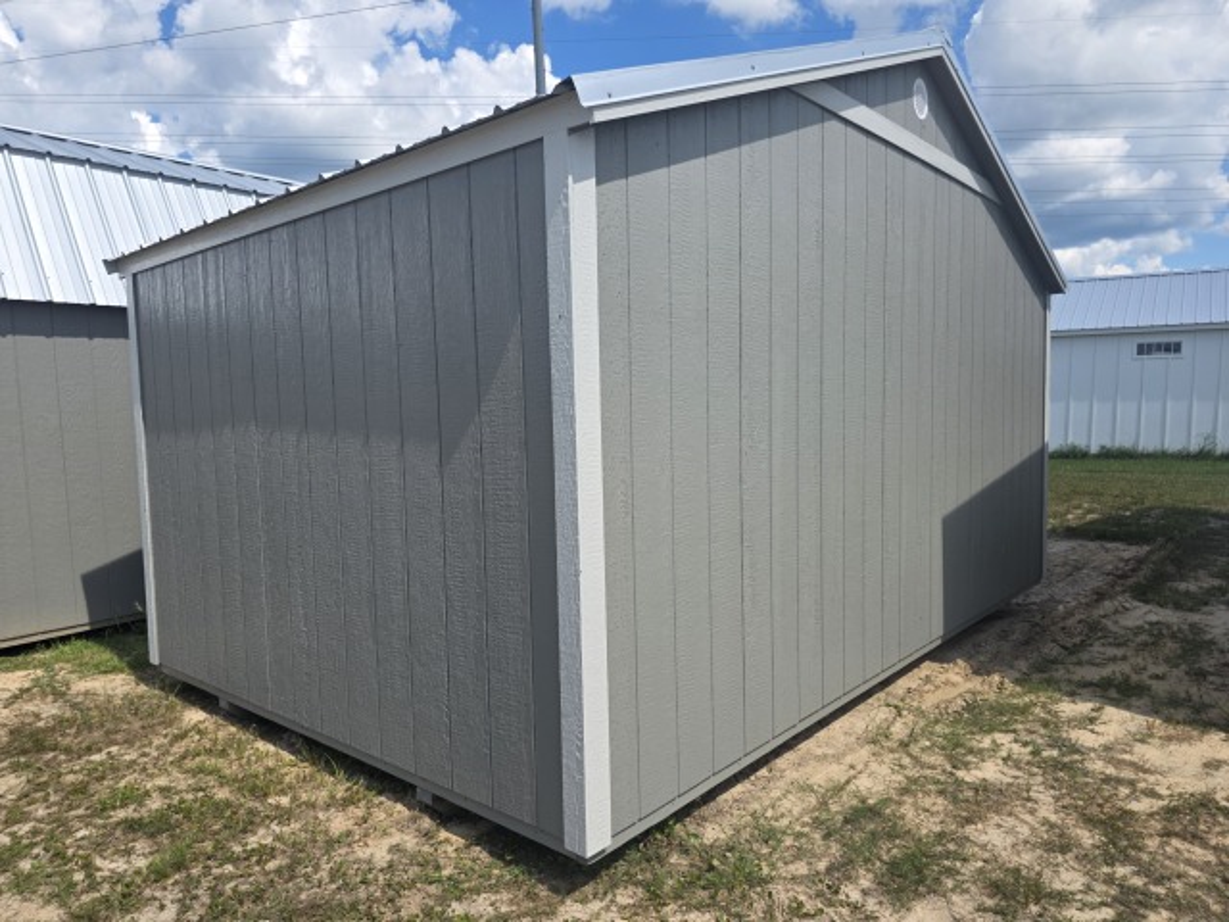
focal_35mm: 23
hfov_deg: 73.9
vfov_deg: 58.9
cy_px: 461
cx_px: 614
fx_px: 817
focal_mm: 6.3
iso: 80
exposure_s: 1/5153
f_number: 1.7
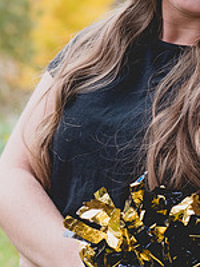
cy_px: 89
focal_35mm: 193
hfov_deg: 7.7
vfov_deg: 10.2
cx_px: 181
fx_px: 1487
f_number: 2.8
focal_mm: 43
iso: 400
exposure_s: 1/250
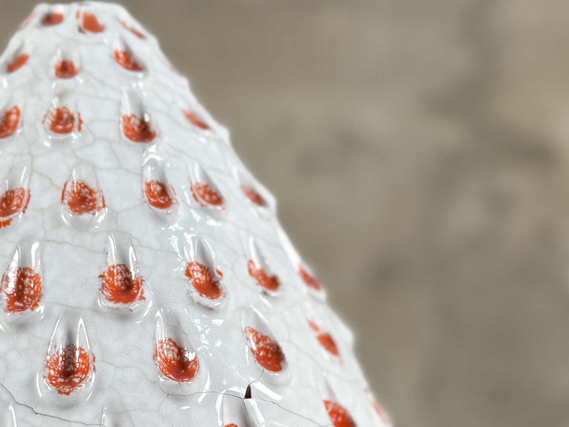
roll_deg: -0.3
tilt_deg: -11.4
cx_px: 155
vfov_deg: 32.8
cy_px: 331
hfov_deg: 42.7
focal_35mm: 43
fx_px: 707
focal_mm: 6.76
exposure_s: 1/270
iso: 64
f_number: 1.78
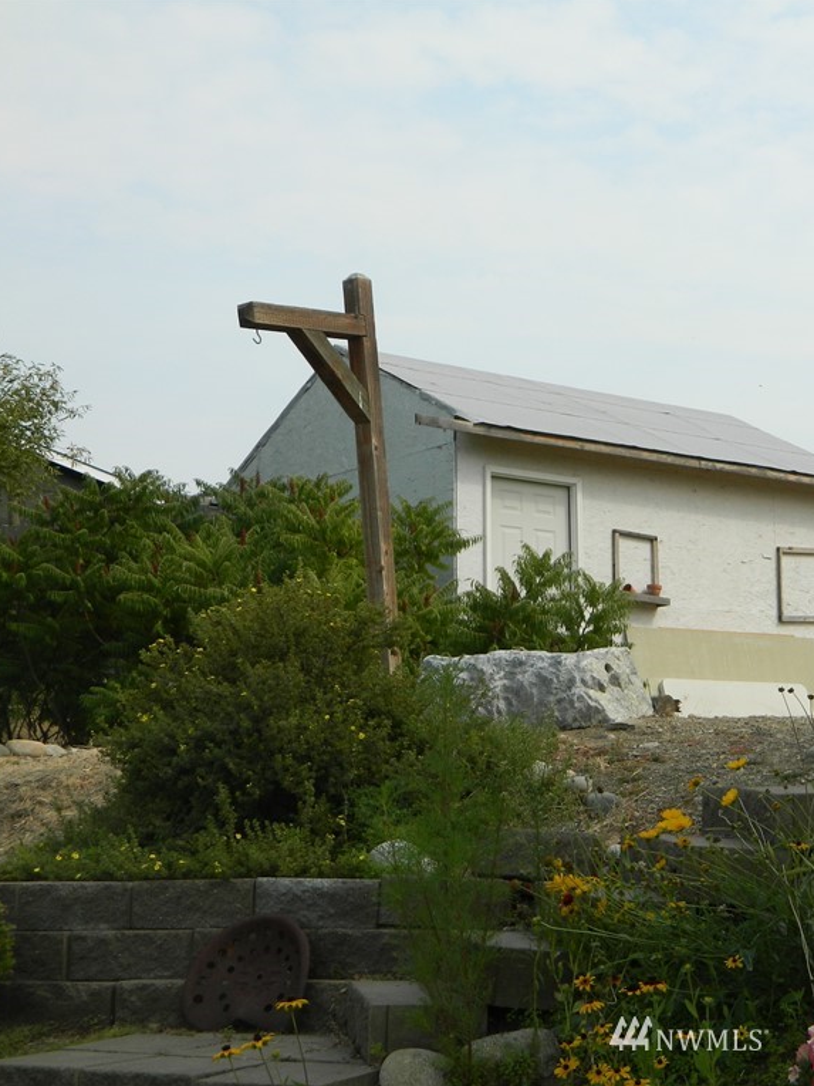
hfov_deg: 22.9
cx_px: 689
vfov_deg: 30.7
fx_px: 1975
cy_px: 542
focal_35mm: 63
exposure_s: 1/800
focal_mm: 8.4
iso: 80
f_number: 3.6
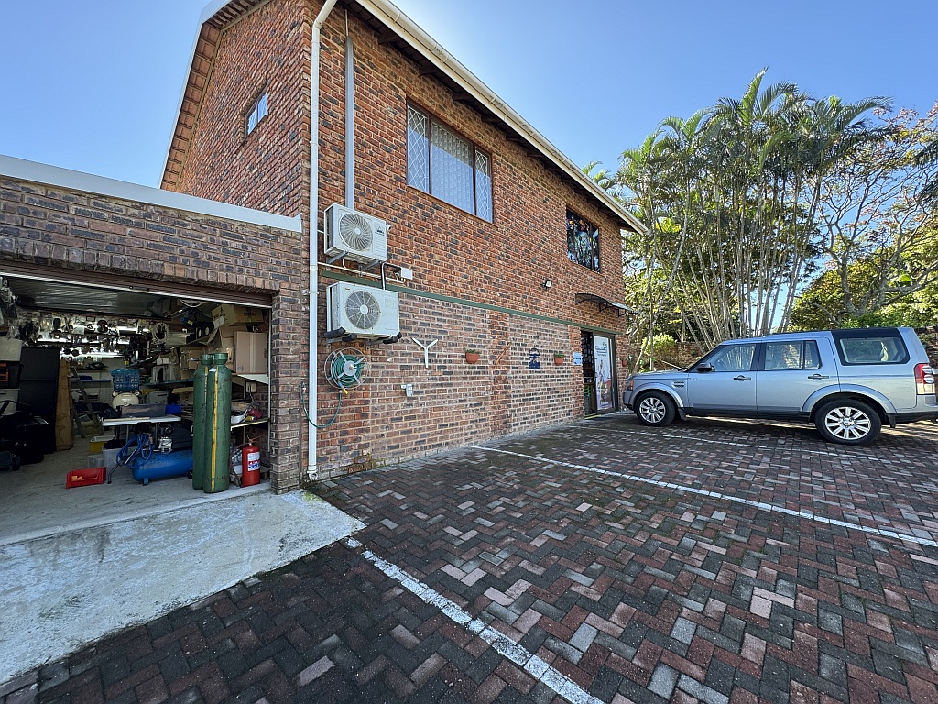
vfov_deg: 85.7
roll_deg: +1.4
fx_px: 379
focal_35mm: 14
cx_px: 469
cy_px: 352
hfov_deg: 102.1
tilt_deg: +4.6
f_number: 2.2
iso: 40
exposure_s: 1/142
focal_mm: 2.22
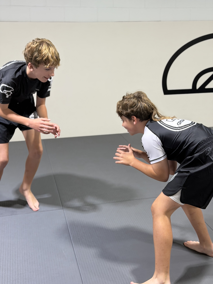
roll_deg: +0.5
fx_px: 394
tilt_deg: -17.7
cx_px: 106
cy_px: 142
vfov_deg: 39.7
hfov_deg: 30.3
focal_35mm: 48
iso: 100
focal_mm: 6.76
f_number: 1.78
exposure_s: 1/121
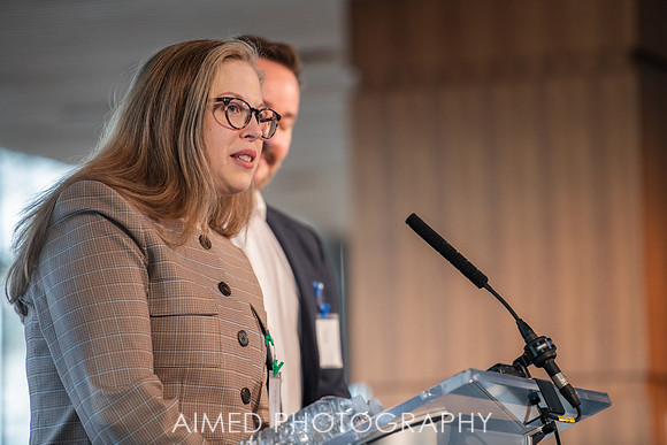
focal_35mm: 214
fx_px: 3963
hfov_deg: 9.6
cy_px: 212
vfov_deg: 6.4
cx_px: 349
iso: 800
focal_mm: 200
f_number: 2.8
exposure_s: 1/200
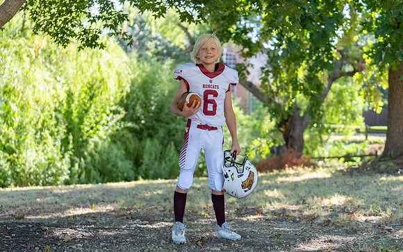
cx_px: 203
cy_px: 136
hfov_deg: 27.5
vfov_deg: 17.4
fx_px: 823
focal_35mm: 75
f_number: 2.8
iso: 125
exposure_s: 1/320
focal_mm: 70
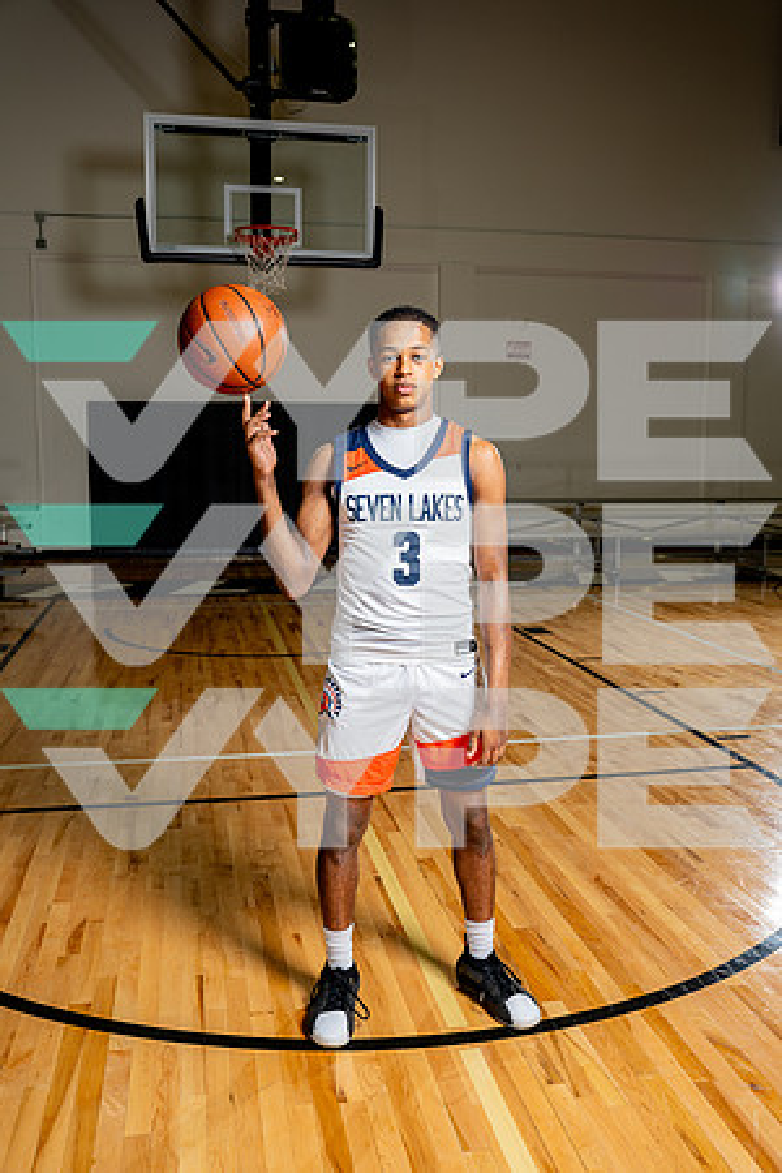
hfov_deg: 41.1
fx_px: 1043
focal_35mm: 32
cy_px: 586
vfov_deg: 58.7
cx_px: 391
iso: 250
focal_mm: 32
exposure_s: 1/250
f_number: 5.6
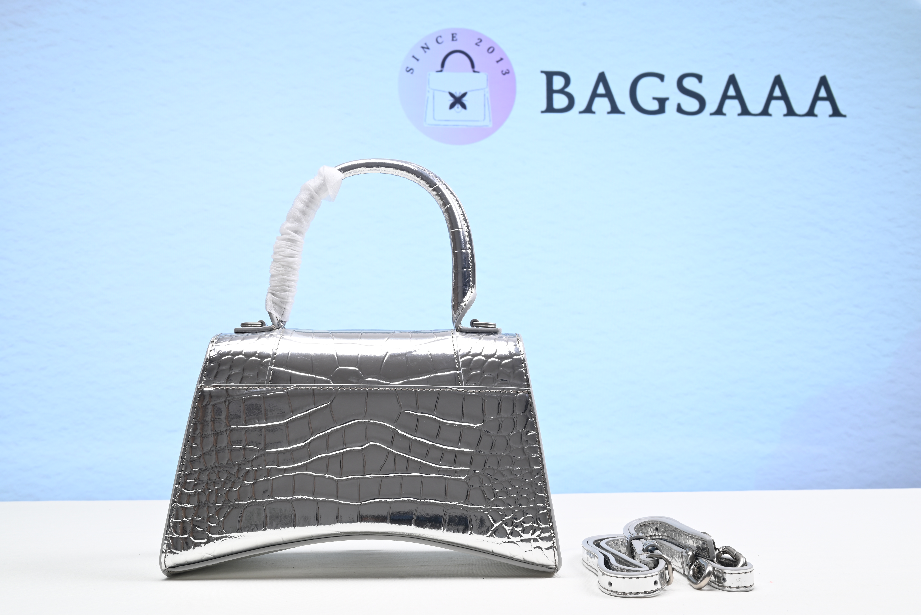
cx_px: 460
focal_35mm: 42
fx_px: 1075
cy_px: 308
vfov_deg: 31.9
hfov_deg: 46.4
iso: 100
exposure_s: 1/2
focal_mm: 42
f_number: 16
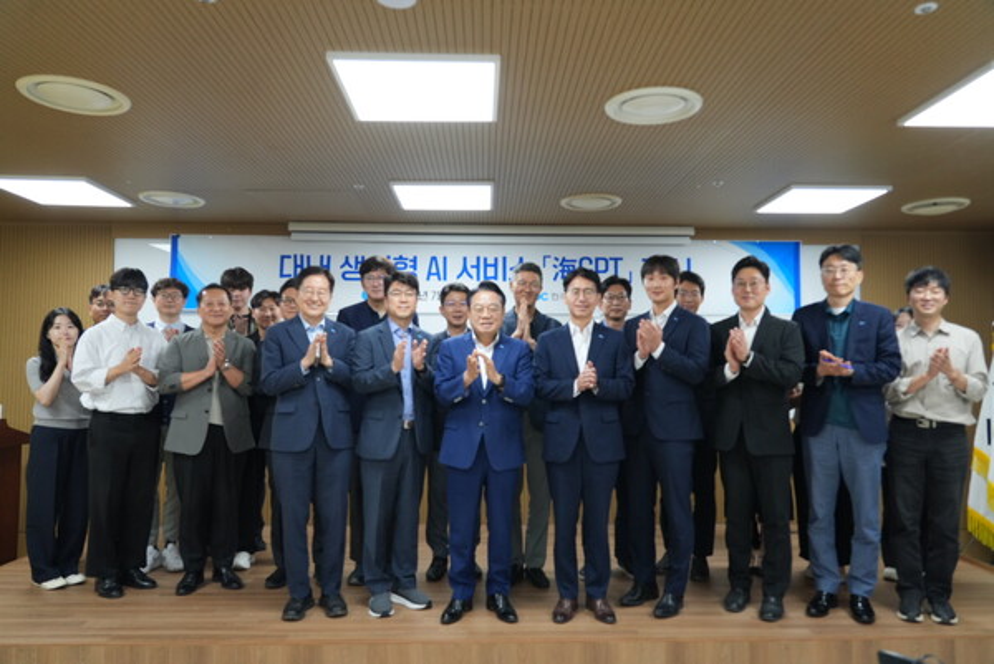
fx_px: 691
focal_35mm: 25
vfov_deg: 51.4
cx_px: 497
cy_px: 332
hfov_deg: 71.5
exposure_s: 1/200
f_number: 4
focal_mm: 25
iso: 1250
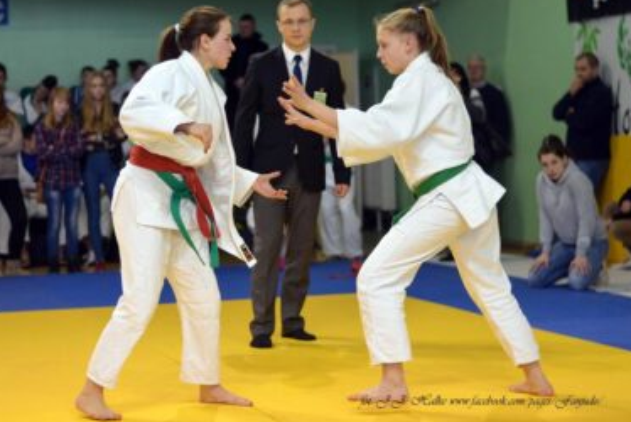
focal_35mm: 80
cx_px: 299
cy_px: 203
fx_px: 1403
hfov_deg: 25.3
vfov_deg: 17.1
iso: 800
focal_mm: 50
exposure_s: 1/640
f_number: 2.2
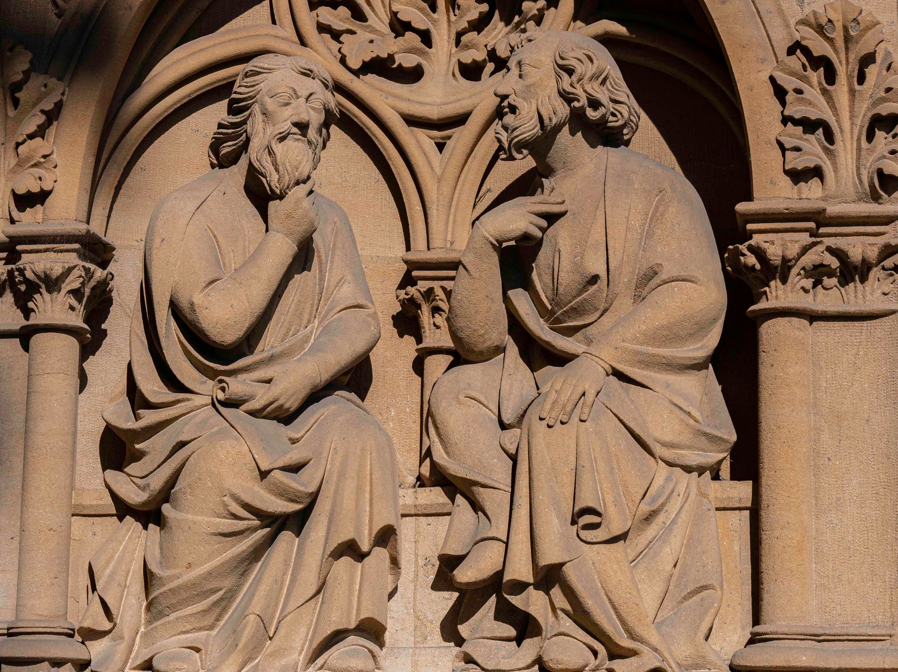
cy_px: 338
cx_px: 507
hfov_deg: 24.2
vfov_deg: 18.3
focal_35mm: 81
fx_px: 2091
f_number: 9
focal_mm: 72
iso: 1000
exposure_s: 1/4000
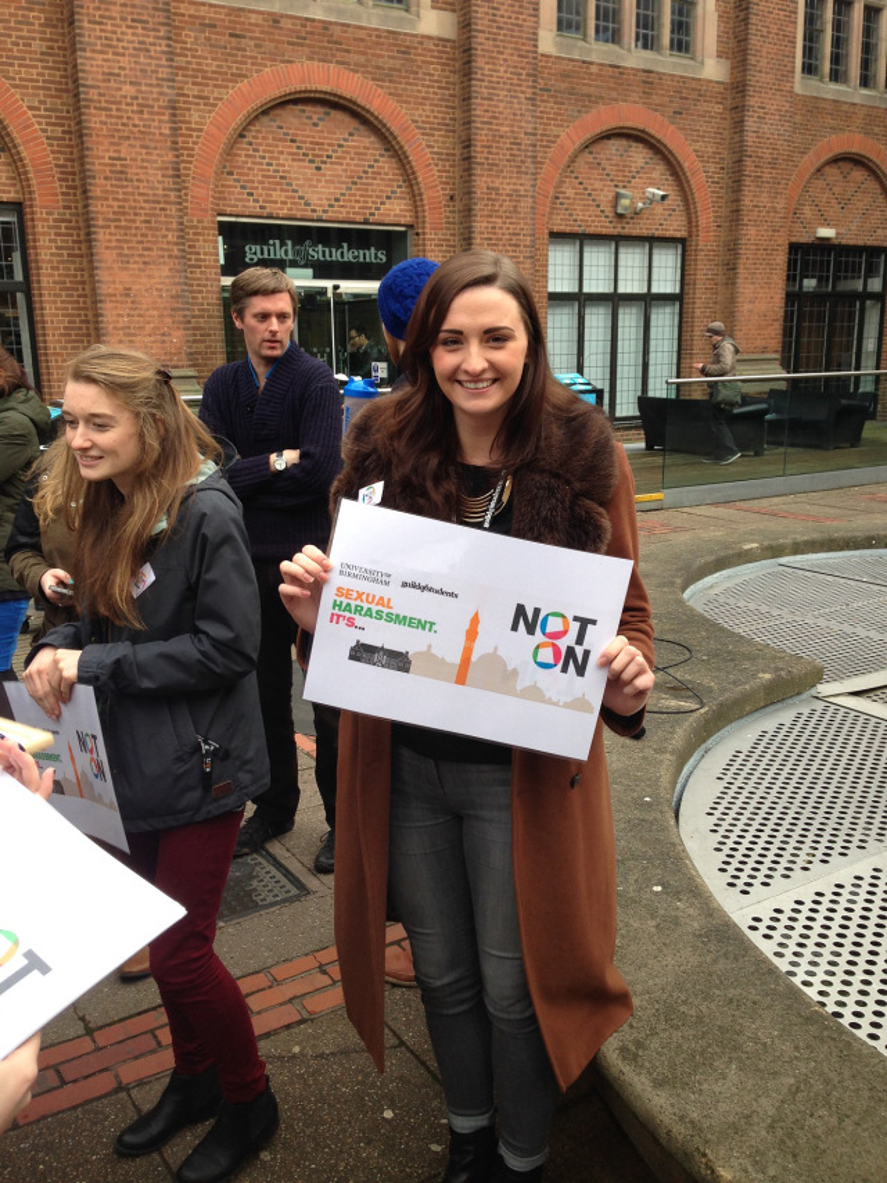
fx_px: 1127
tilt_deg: -13.3
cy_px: 592
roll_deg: -2.0
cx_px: 444
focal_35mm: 33
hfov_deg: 43.0
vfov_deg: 55.3
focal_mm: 4.12
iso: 50
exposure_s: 1/146
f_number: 2.4
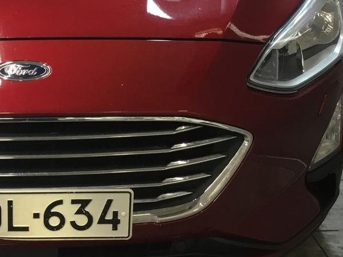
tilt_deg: -18.7
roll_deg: +1.9
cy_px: 47
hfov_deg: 25.4
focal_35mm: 74
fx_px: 733
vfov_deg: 19.7
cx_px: 28
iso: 100
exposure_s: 1/33
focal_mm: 3.3
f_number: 2.4
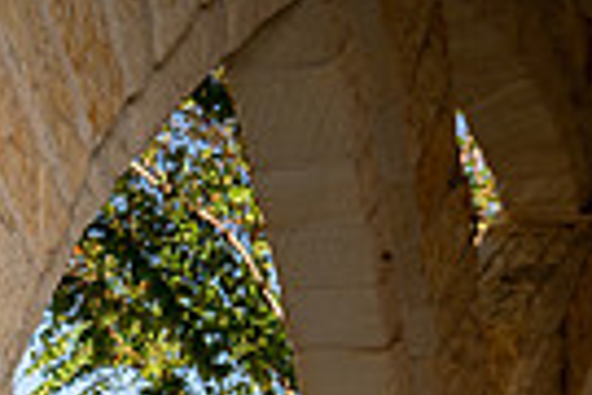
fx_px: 1644
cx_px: -53
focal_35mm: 100
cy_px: 970
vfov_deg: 11.3
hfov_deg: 19.6
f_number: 7.1
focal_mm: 30
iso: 100
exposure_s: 1/250
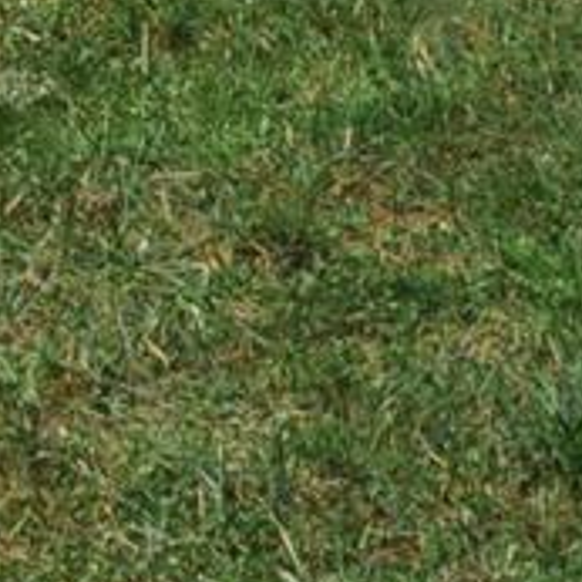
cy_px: -1659
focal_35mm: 361
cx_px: -34
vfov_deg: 4.5
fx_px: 6867
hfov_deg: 4.8
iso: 200
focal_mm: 24
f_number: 10
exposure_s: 1/400
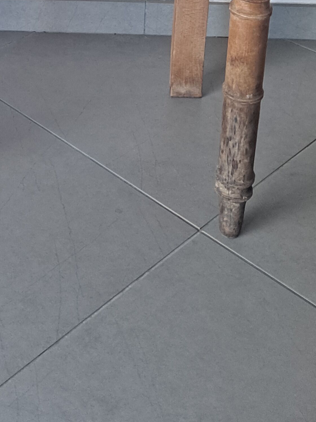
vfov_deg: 26.0
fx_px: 816
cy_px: -79
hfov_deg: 21.2
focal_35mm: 67
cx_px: -1
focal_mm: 4.6
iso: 200
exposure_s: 1/60
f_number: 2
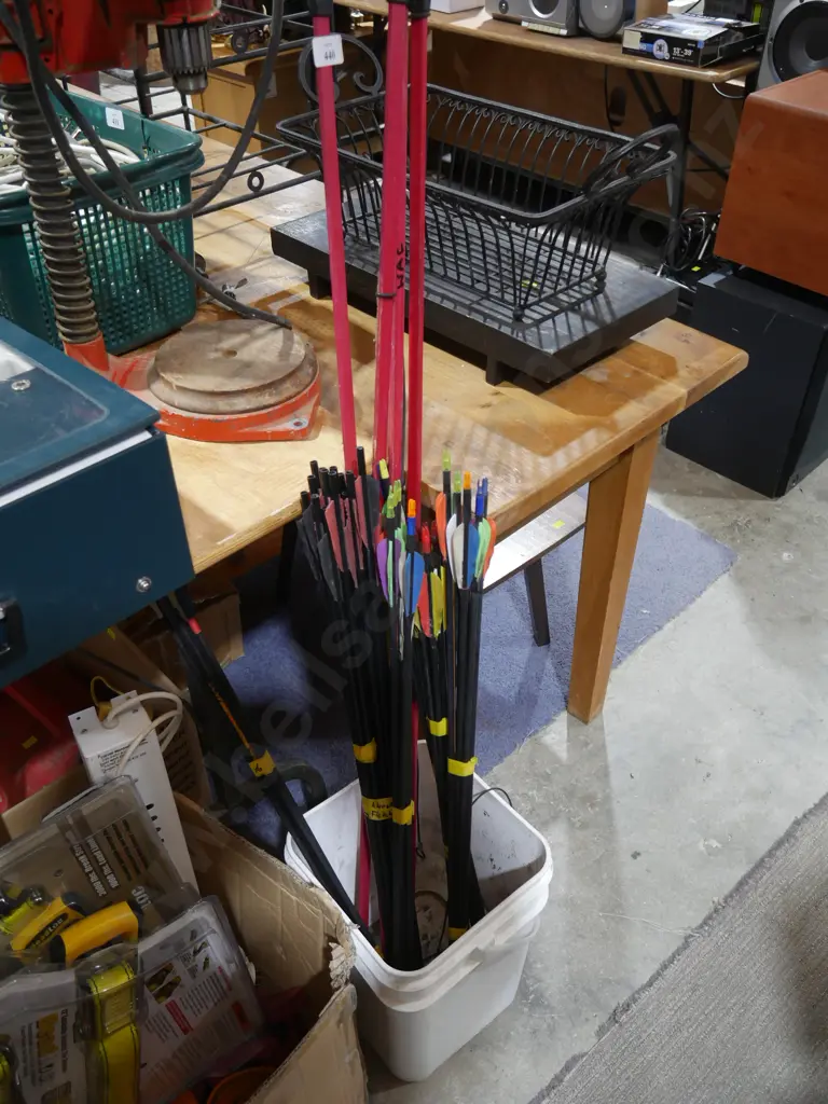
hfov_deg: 46.8
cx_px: 414
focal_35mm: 30
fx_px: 957
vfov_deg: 60.0
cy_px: 552
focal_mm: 15
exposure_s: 1/60
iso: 800
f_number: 3.6
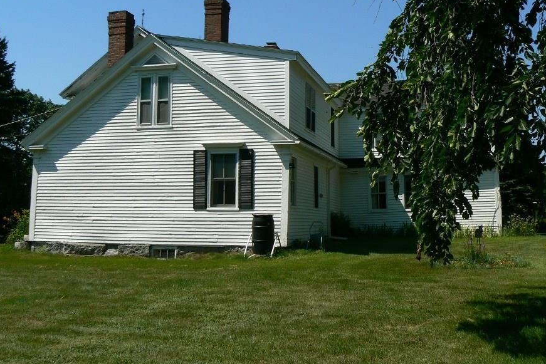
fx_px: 667
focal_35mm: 44
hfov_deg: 44.5
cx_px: 278
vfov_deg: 30.4
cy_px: 143
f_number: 8
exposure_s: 1/400
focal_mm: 6
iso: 80
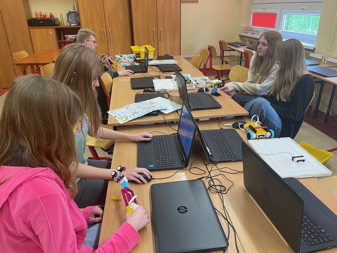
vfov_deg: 53.1
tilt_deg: -24.8
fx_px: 253
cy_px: 126
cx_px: 168
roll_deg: +0.8
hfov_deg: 67.3
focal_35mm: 26
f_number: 1.6
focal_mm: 5.1
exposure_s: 1/50
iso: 80
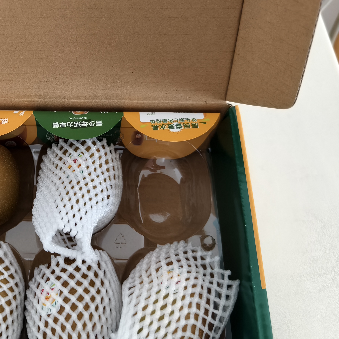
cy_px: 153
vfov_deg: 37.5
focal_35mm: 45
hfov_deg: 35.4
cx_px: 35
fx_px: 499
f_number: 1.75
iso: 743
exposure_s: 1/40
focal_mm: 8.67
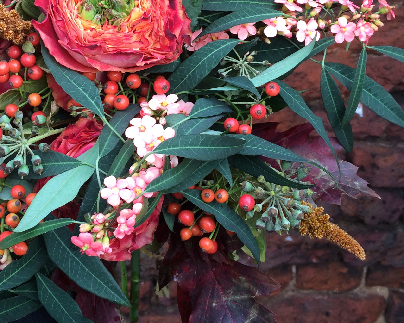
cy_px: 100
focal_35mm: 55
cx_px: 140
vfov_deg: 27.4
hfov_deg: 33.9
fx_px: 658
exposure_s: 1/106
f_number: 2.2
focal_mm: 4.15
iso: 32
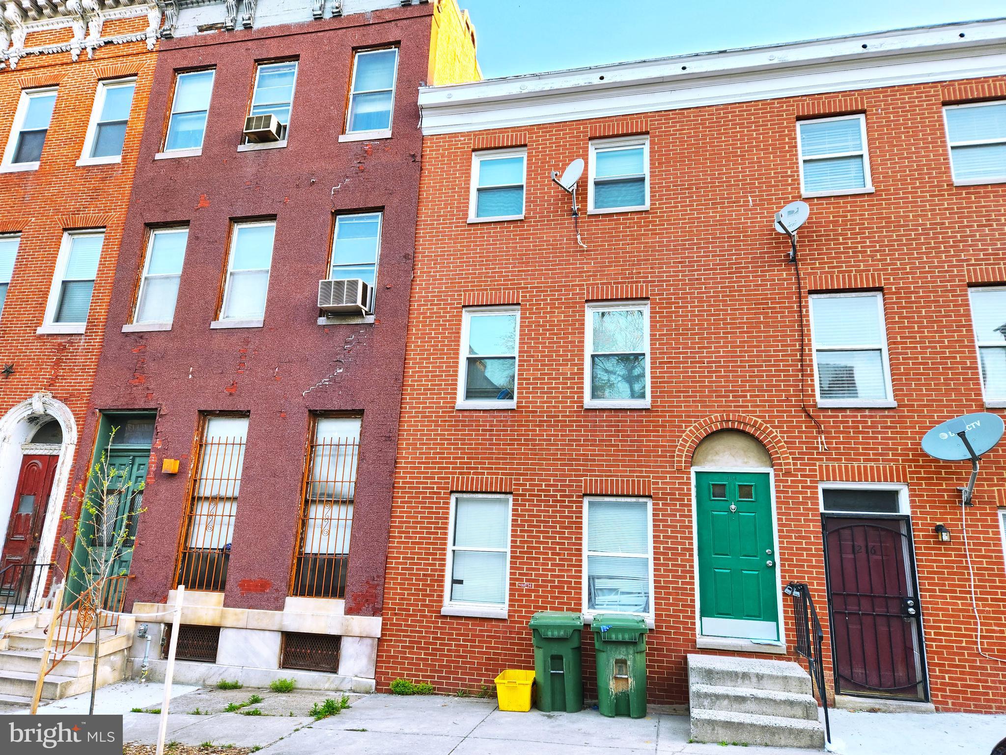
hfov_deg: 73.9
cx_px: 503
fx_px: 668
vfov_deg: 58.9
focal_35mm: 23
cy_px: 378
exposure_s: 1/180
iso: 64
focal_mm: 5.4
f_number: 1.8
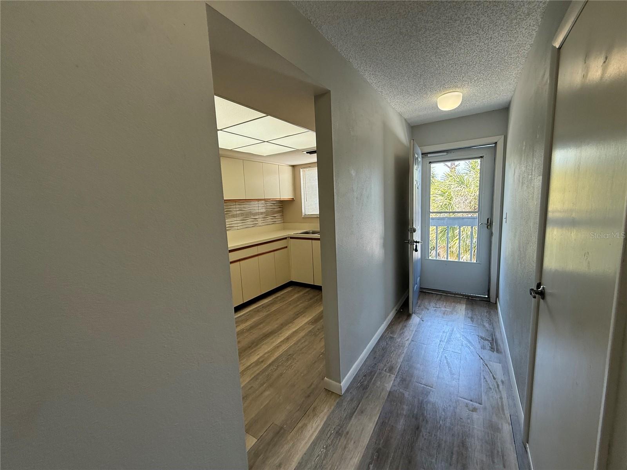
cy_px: 235
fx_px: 254
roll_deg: +2.4
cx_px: 314
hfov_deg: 102.1
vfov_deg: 85.7
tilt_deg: -6.5
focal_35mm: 14
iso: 125
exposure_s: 1/120
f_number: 2.2
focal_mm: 2.22
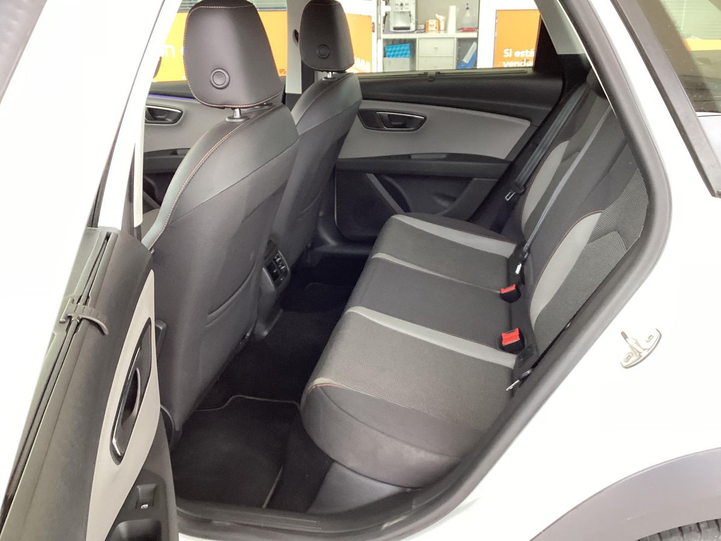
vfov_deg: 45.4
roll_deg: +1.3
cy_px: 270
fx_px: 646
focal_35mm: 31
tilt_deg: -21.6
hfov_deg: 58.4
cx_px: 360
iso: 160
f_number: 2.4
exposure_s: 1/50
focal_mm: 3.3
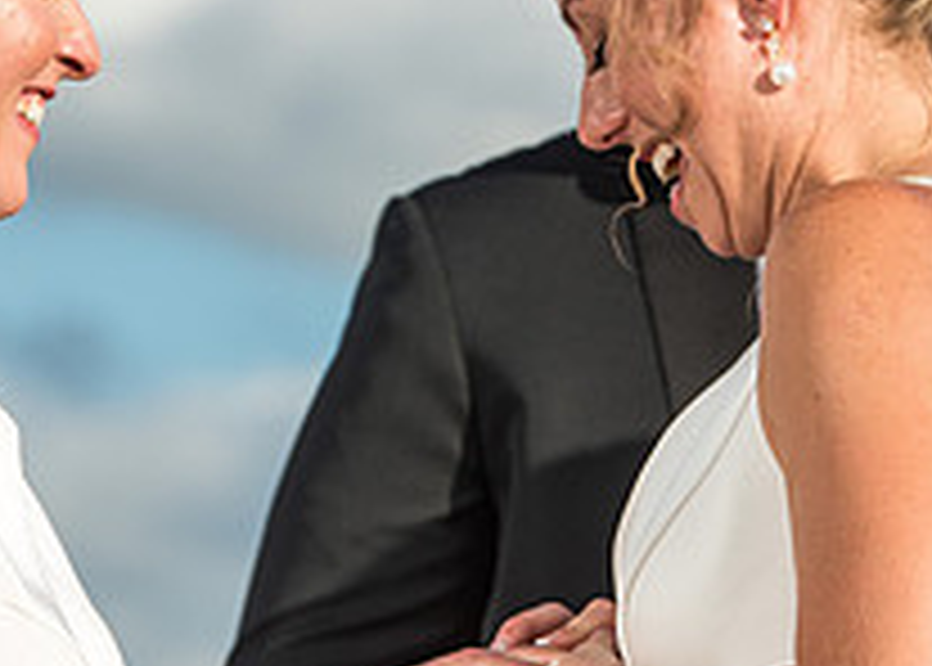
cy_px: 571
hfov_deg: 4.8
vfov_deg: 3.5
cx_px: 535
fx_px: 11041
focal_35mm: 417
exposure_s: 1/4000
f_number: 2.8
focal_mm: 135
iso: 200
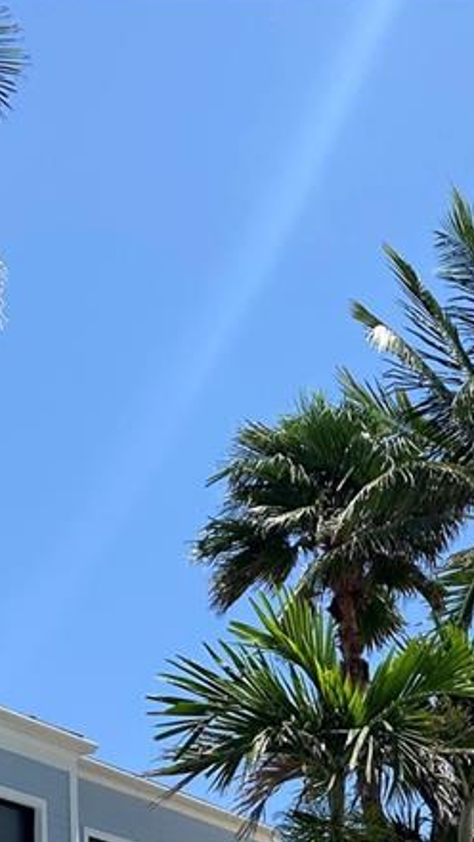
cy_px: 1132
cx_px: 763
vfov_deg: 23.8
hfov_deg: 14.4
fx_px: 1721
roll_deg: +1.2
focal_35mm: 77
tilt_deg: +3.7
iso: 32
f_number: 1.8
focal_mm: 4.25
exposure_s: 1/5747
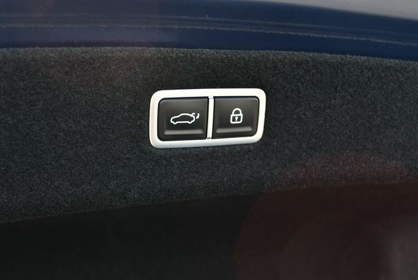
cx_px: 209
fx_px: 558
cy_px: 140
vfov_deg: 28.1
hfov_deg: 41.1
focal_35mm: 48
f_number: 4.5
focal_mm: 24
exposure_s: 1/250
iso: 400
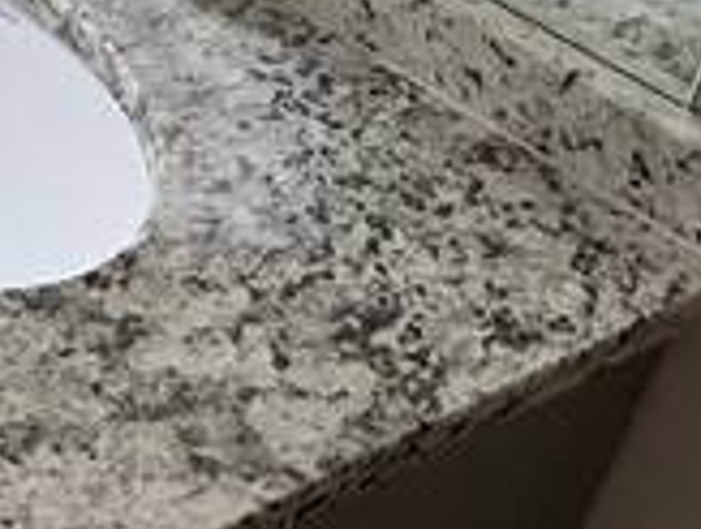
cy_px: -90
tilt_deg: -29.5
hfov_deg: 16.6
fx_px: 1908
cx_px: -628
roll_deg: +1.0
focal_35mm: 94
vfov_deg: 15.3
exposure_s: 1/41
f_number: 1.78
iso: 800
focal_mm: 6.76
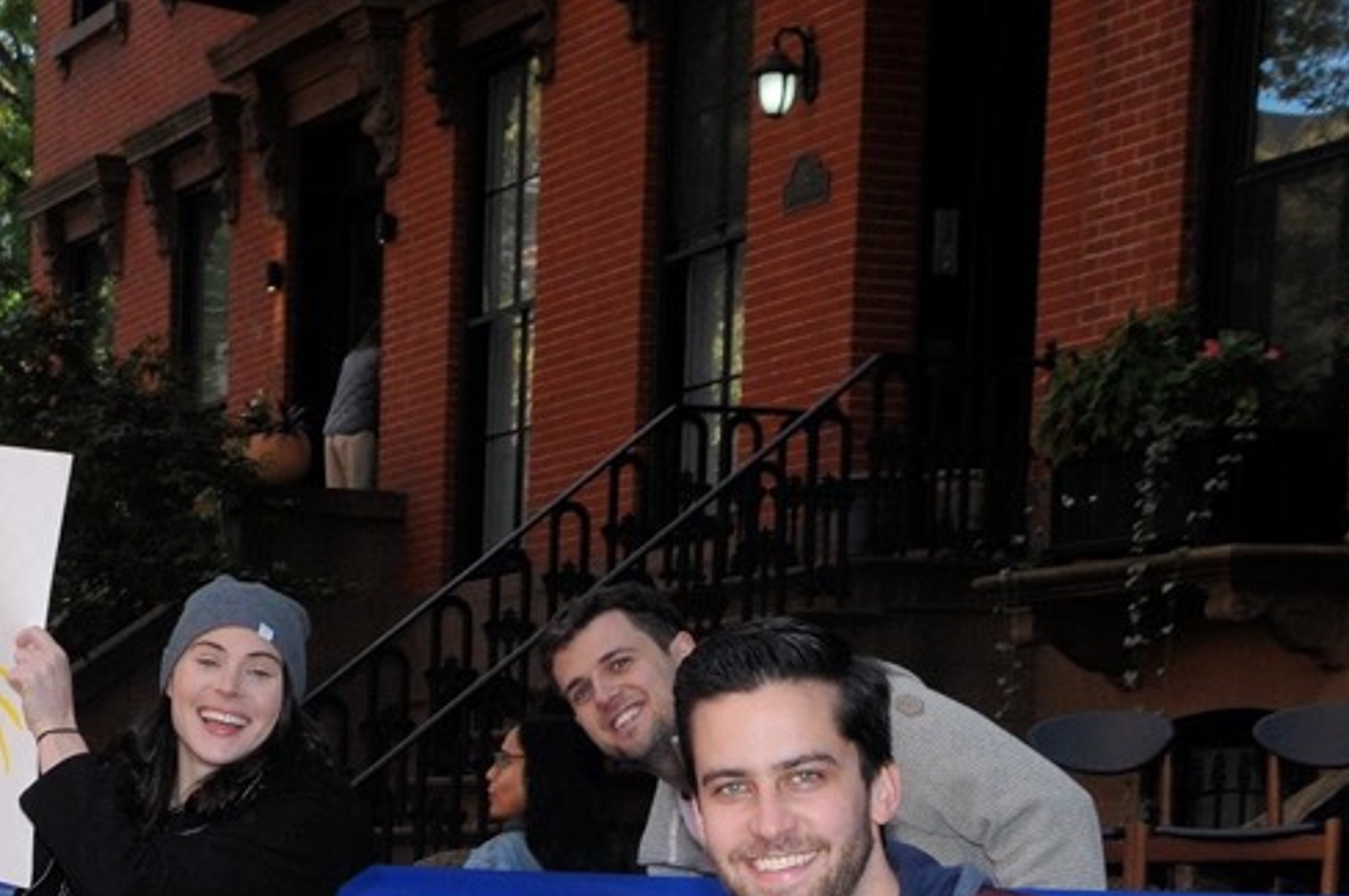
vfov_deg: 12.8
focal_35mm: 103
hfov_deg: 19.3
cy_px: 1221
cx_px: 6
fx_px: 3856
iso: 500
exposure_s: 1/250
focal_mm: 24
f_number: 7.1
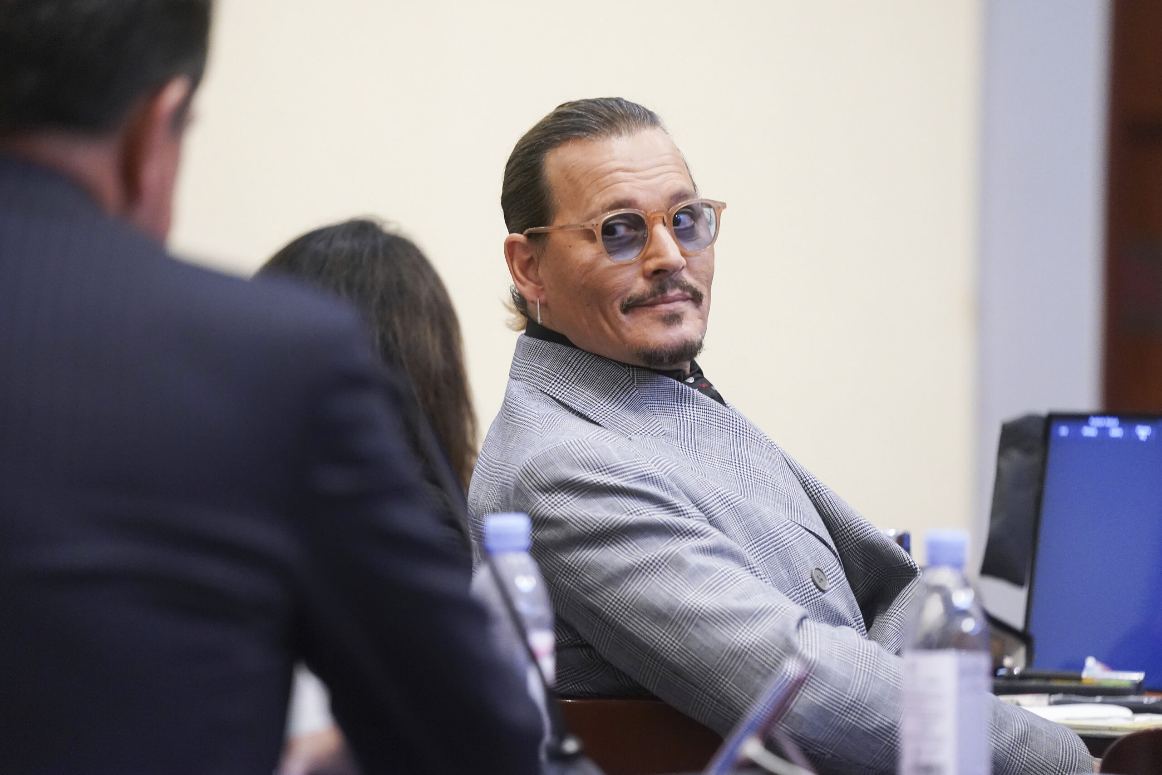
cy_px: 388
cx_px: 581
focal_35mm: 200
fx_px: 6455
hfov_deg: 10.3
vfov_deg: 6.9
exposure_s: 1/160
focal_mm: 200
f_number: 2.8
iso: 4000
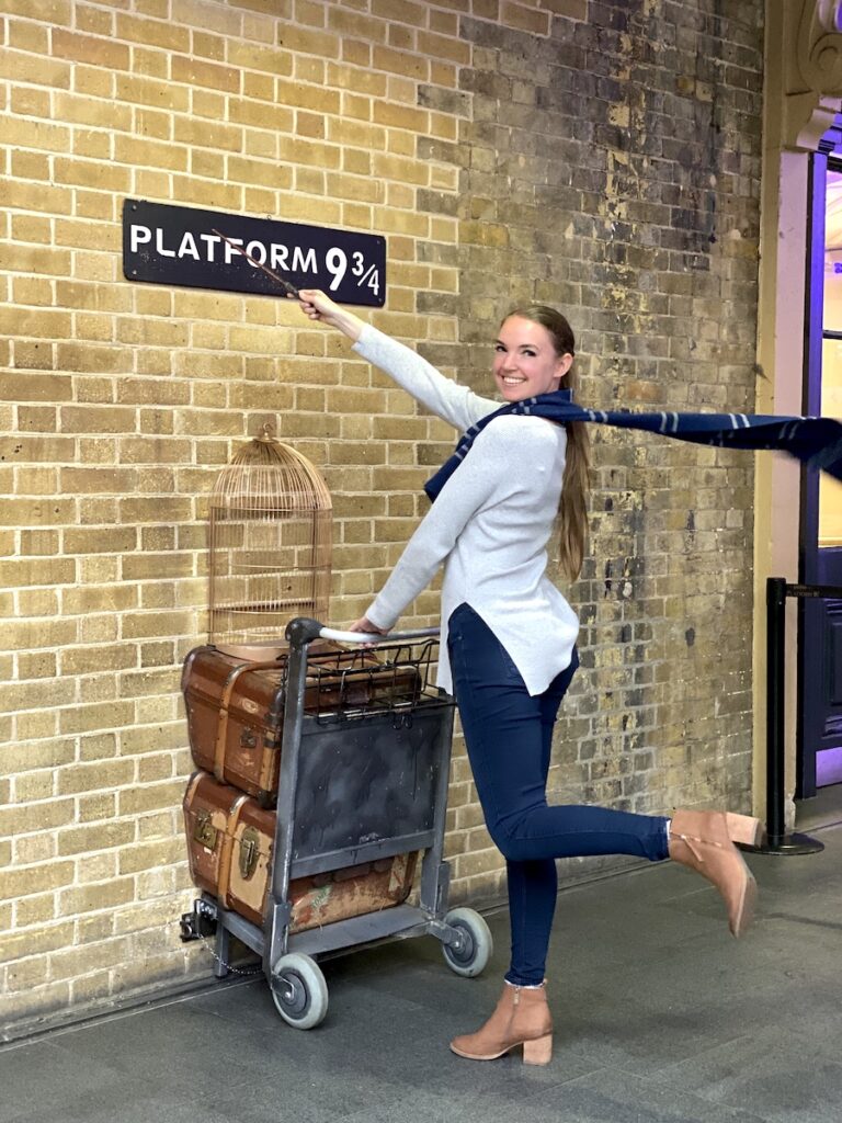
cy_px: 562
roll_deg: -0.4
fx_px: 1686
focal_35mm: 52
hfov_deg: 28.0
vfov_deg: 36.8
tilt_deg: -2.1
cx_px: 421
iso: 400
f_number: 2
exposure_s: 1/50
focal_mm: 6
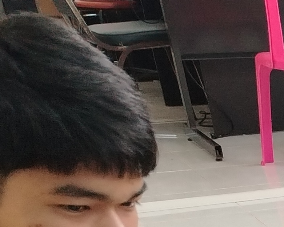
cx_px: 715
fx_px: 1009
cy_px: 512
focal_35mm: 120
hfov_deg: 12.2
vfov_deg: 11.1
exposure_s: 1/33.3
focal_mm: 5.25
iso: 791
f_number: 1.75
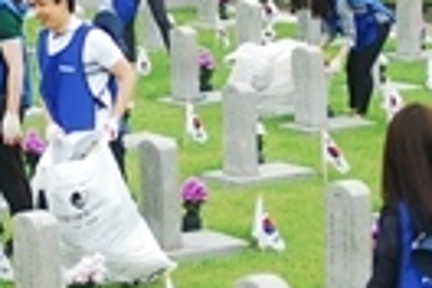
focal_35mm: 204
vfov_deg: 6.7
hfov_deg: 10.1
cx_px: 105
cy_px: 134
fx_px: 2448
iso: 100
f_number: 2.8
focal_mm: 28
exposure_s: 1/125
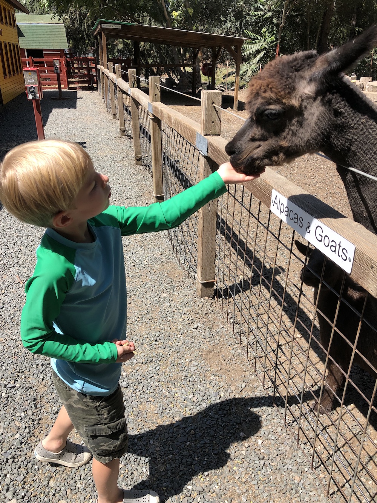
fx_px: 407
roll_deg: -0.9
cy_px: 252
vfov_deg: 63.4
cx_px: 188
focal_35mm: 28
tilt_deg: -24.4
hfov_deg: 49.8
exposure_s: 1/1156
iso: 20
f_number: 1.8
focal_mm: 4
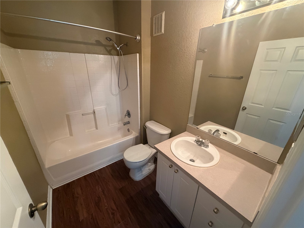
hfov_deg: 102.1
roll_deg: -0.5
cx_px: 152
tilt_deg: -20.7
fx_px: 123
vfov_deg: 85.7
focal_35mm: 14
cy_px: 114
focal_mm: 2.22
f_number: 2.2
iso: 500
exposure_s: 1/60
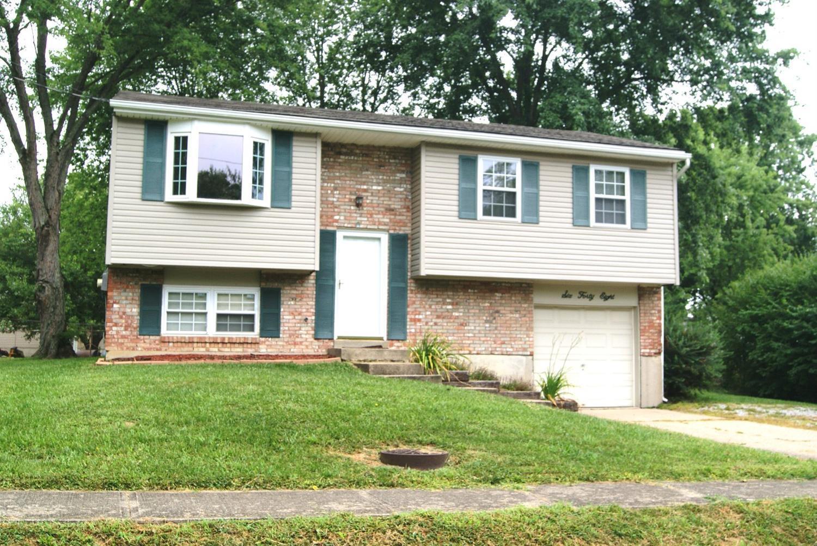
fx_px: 886
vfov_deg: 34.3
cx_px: 408
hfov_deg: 49.5
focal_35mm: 39
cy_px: 273
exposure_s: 1/80
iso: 100
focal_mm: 26
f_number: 6.3
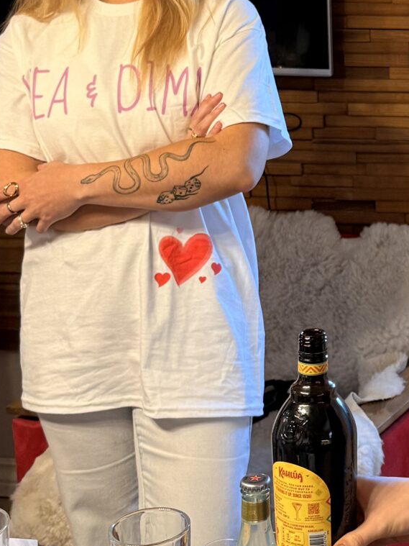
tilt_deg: -9.5
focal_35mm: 81
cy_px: 108
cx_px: 461
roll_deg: +0.3
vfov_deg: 23.8
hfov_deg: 17.5
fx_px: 1276
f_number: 1.78
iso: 200
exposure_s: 1/62
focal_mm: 6.76
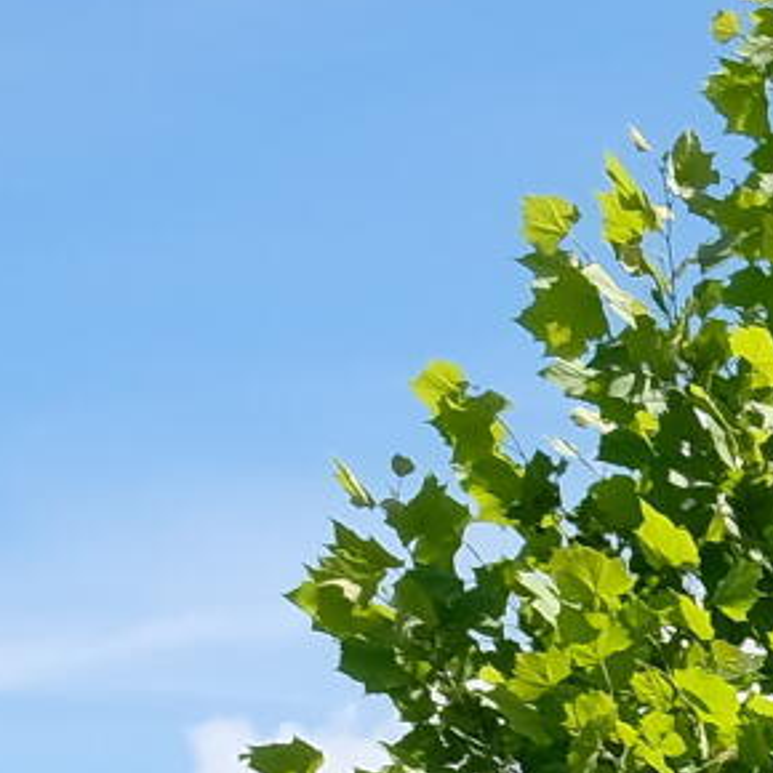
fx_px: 3335
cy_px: 1927
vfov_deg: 10.9
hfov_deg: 9.4
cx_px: 2530
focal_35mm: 132
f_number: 8
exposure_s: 1/550
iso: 400
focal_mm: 10
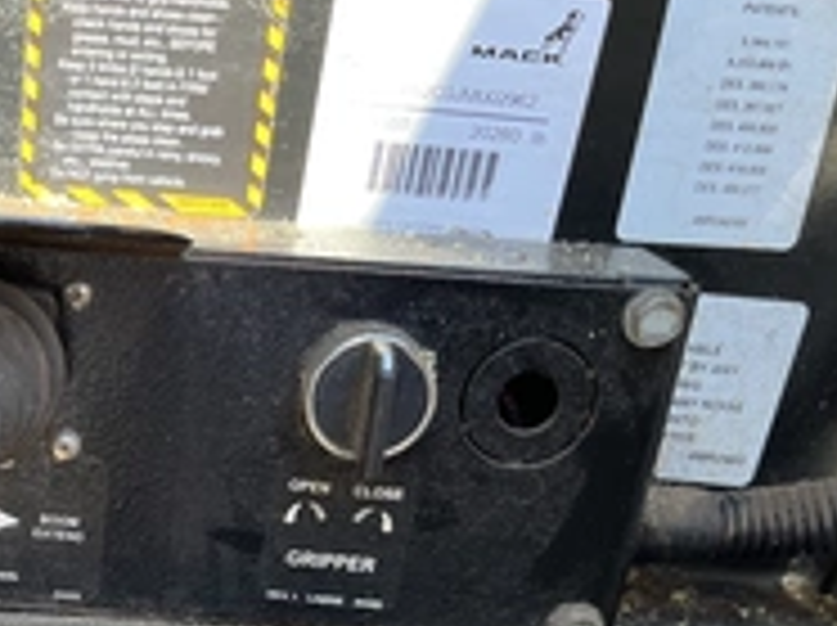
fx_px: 1352
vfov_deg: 24.9
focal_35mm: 56
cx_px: 58
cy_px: 621
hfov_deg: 32.4
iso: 100
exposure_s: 1/121
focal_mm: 5.1
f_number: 1.6
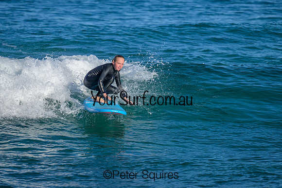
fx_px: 8608
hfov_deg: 1.9
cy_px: 101
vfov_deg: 1.3
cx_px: 131
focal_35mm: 1099
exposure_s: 1/2000
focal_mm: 800
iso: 450
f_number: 8
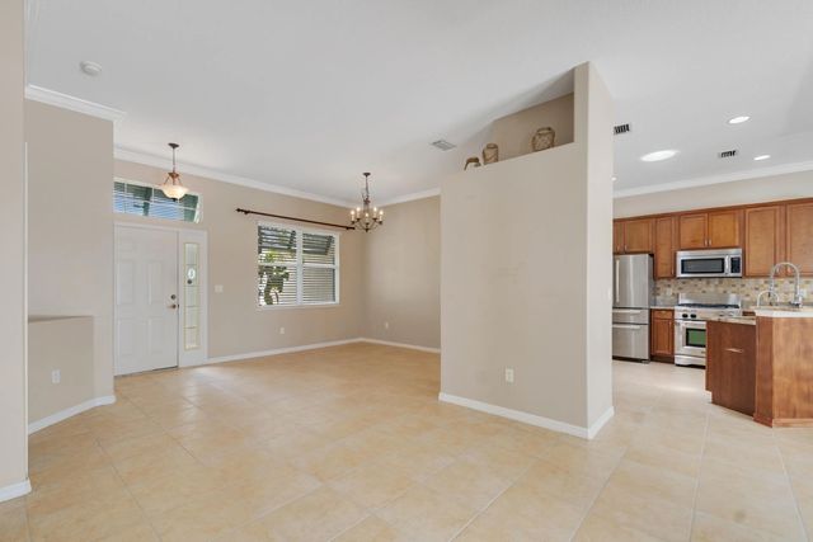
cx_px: 406
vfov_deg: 77.4
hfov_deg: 100.4
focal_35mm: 15
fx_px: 339
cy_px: 271
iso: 320
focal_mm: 10
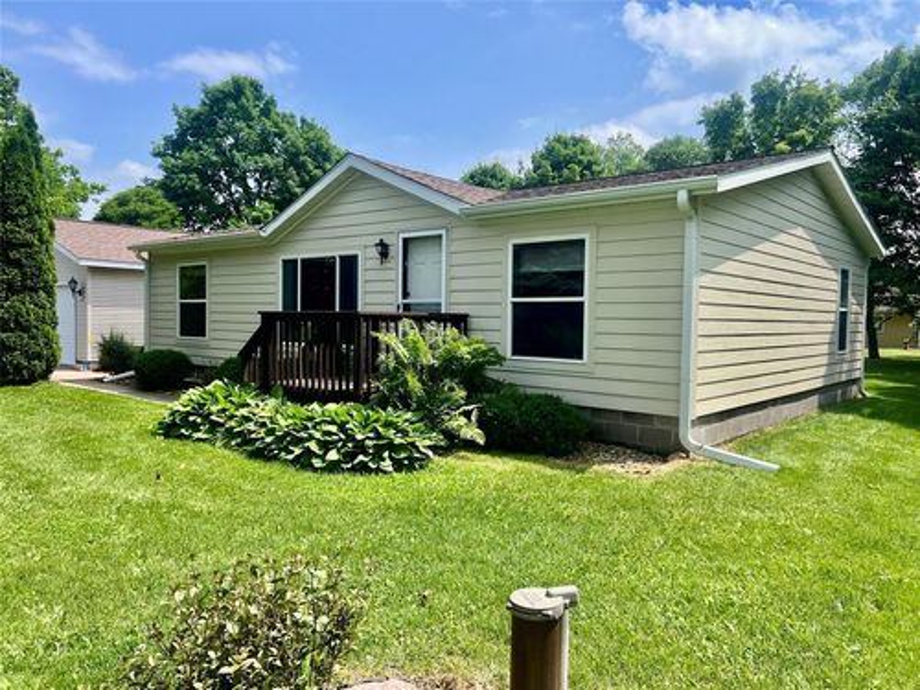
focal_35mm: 26
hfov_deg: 67.3
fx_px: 691
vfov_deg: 53.1
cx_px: 460
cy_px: 345
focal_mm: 5.7
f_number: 1.5
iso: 50
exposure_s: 1/2571
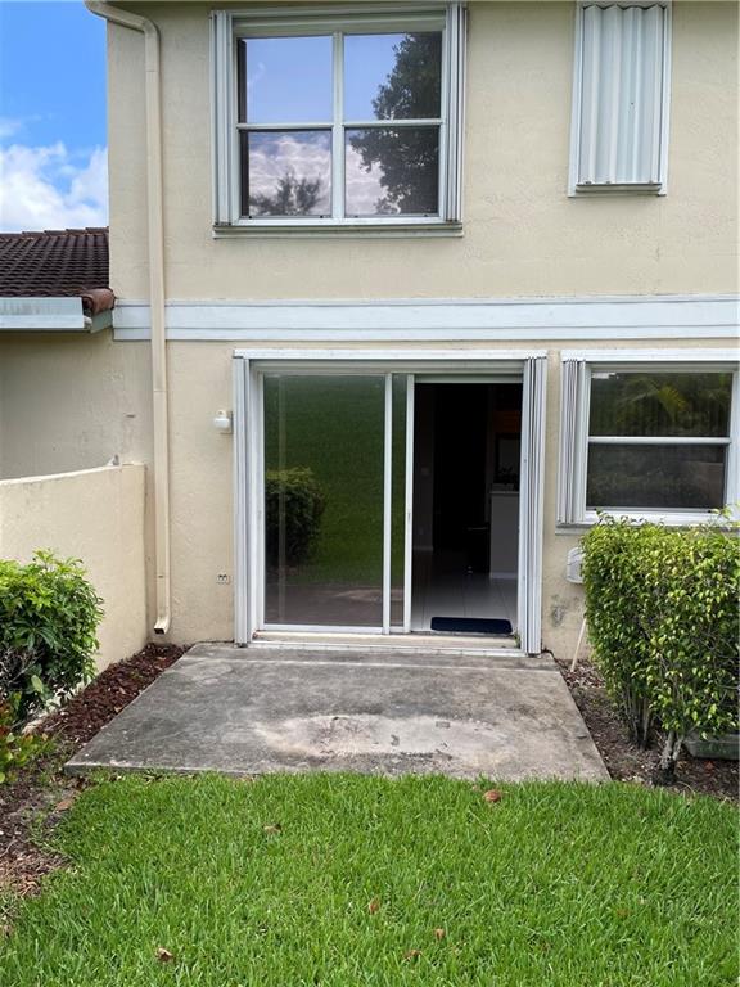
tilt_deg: -4.0
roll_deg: -0.3
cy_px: 494
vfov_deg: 67.3
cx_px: 370
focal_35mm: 26
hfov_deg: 53.1
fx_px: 741
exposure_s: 1/1319
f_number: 1.6
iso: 32
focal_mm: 4.2
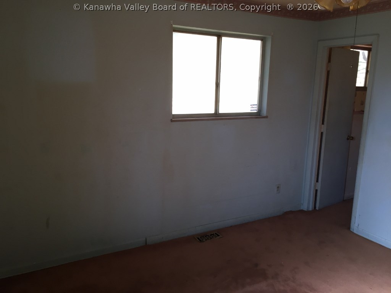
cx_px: 196
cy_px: 146
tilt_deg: -5.8
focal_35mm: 29
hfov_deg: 61.7
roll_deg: -2.6
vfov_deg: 48.2
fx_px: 328
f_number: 2.2
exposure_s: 1/40
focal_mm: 4.15
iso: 32
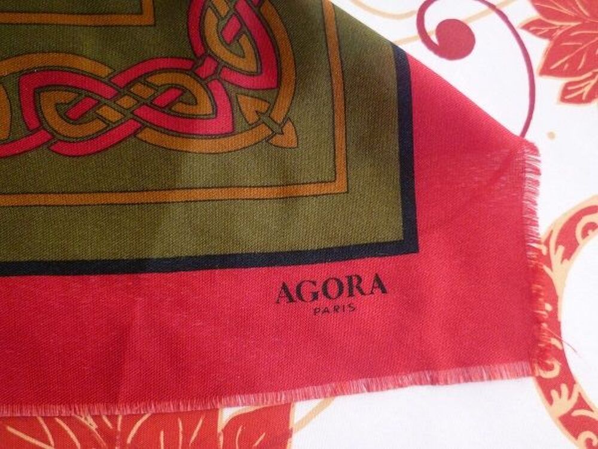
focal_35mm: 32
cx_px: 299
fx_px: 553
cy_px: 224
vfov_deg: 44.2
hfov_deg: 56.8
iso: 400
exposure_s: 1/60
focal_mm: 5.7
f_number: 3
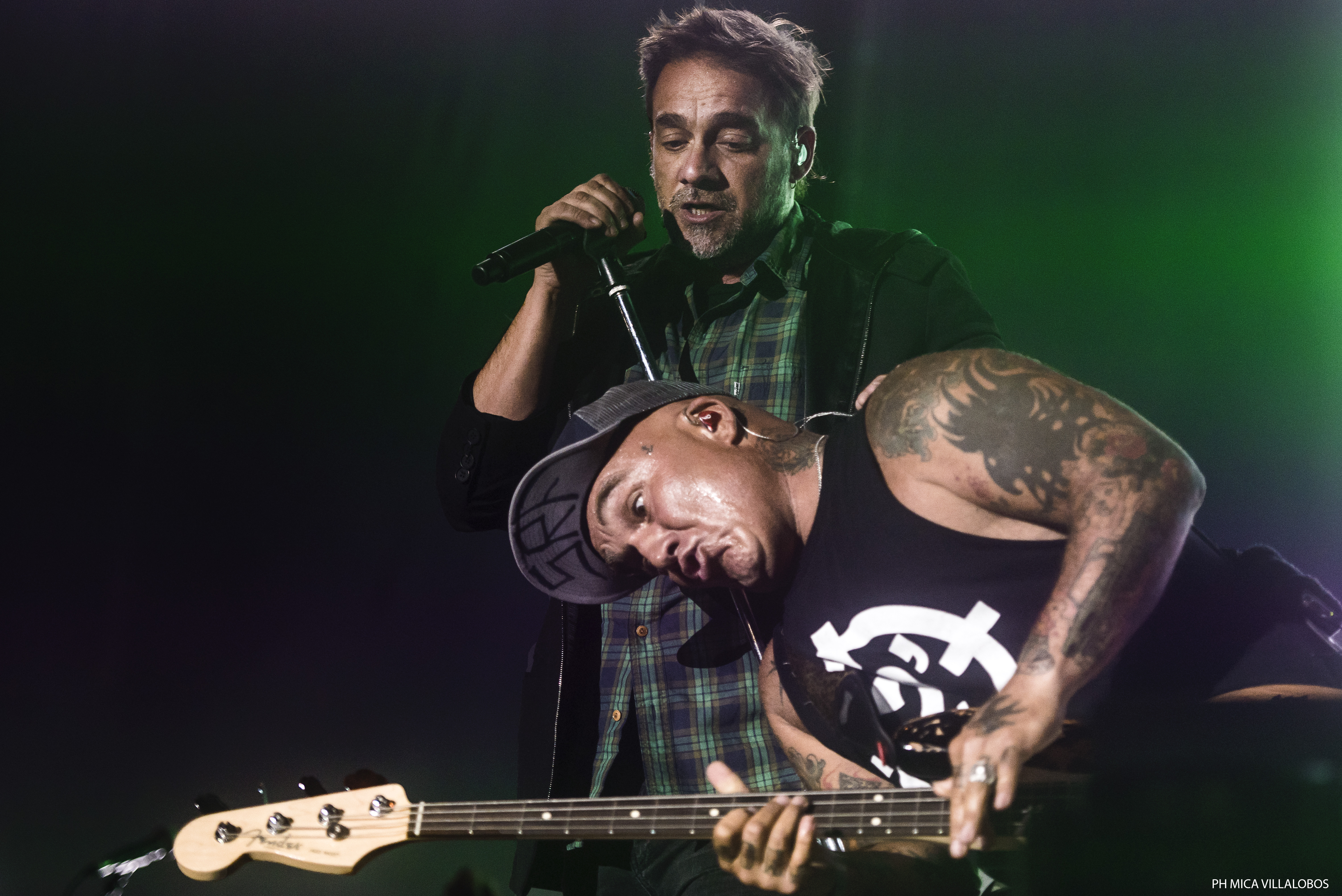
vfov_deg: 12.2
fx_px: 4176
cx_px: 671
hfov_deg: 18.3
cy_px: 448
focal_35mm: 112
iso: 800
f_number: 2.8
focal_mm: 112
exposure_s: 1/320
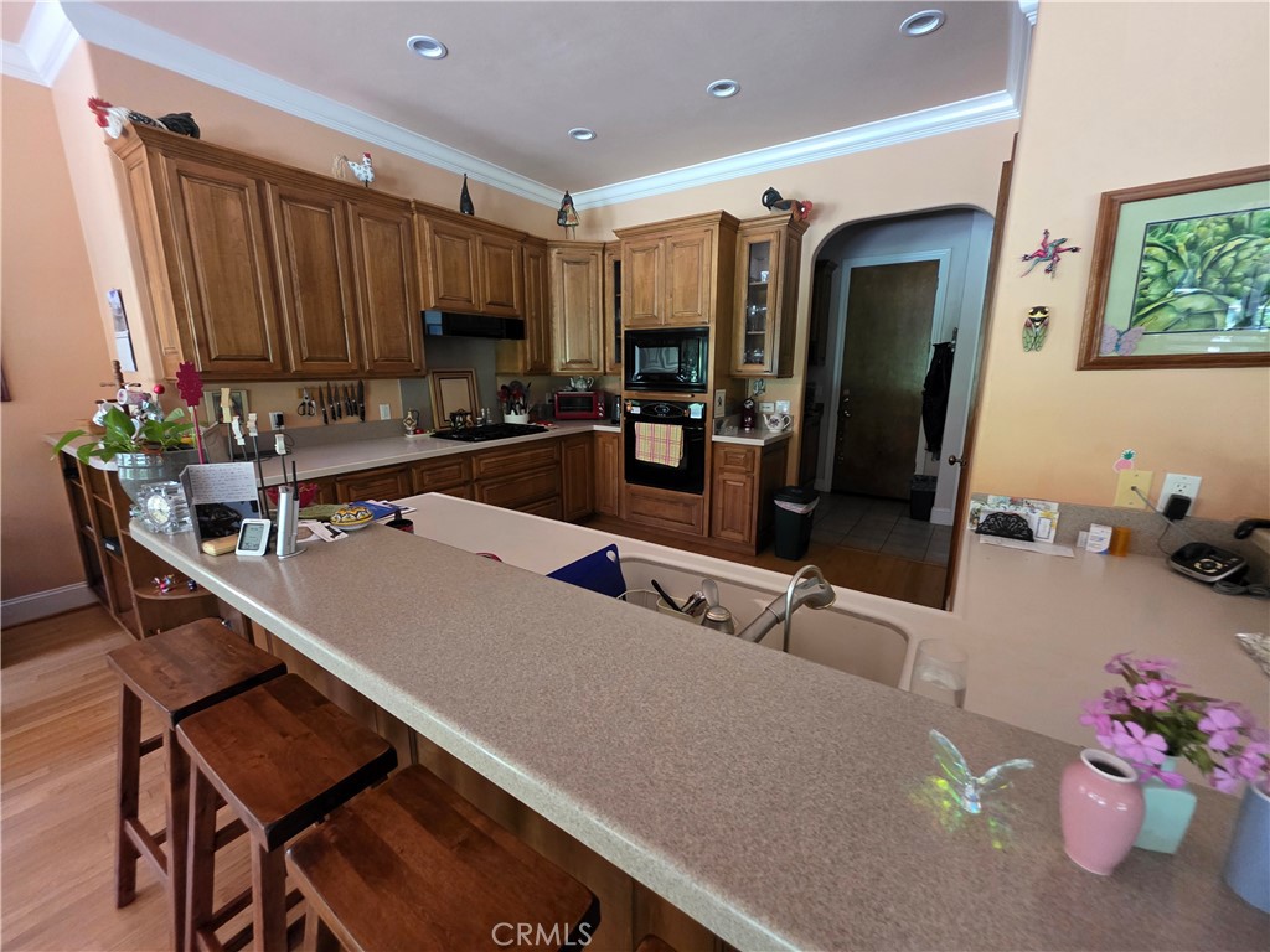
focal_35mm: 13
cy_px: 476
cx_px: 635
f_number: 1.9
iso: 800
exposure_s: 1/60
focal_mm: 2.2
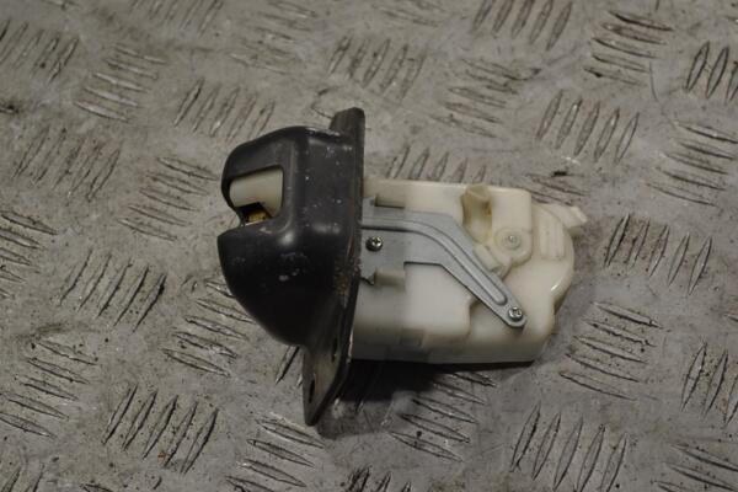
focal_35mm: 82
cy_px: 246
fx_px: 1691
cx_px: 369
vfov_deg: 16.6
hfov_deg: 24.6
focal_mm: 55
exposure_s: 1/125
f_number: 5.6
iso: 320
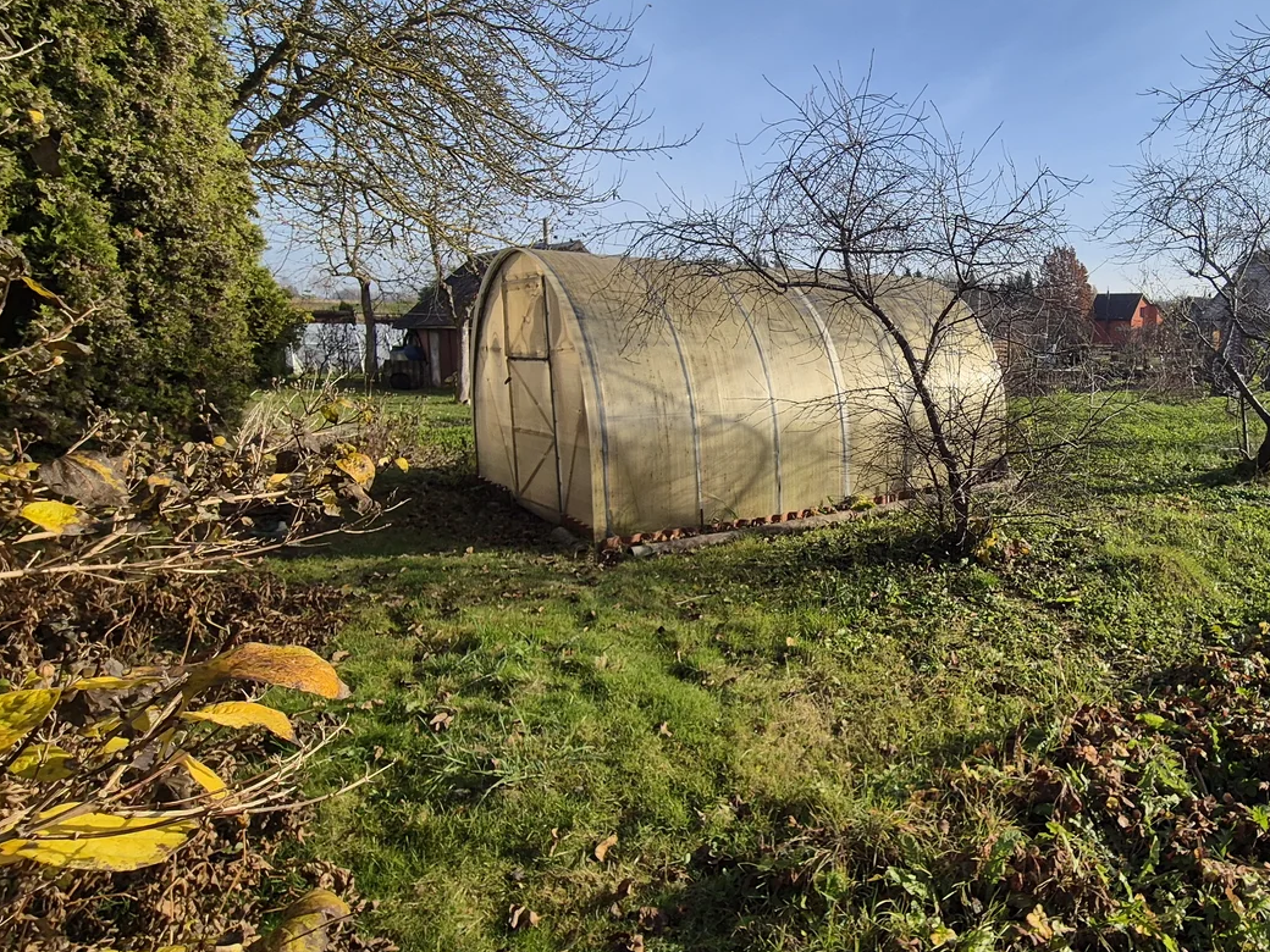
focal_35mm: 20
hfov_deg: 76.9
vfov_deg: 65.9
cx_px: 921
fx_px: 734
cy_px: 445
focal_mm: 2.2
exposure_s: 1/2360
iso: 50
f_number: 2.2
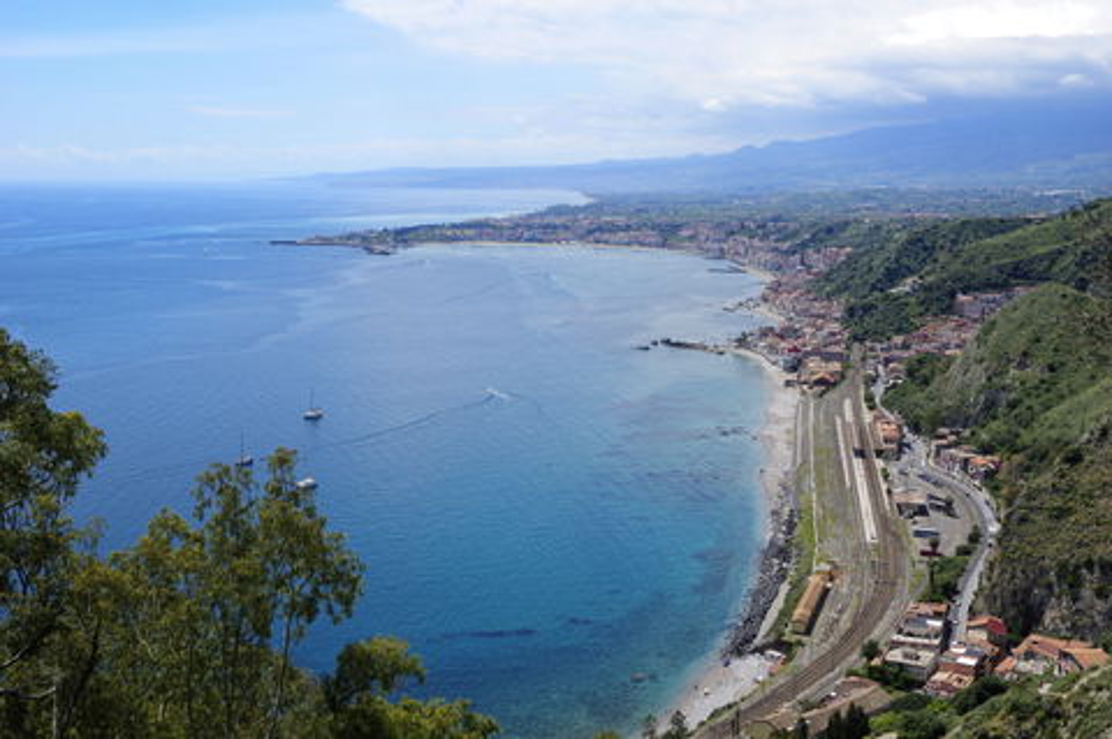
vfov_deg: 31.8
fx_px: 1296
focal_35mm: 42
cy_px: 370
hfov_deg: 46.4
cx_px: 556
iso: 100
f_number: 6.3
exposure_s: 1/500
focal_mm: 28
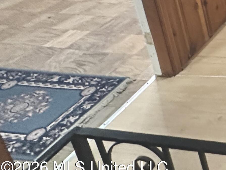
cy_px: -92
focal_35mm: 47
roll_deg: +1.9
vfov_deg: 23.8
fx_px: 307
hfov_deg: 24.5
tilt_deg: -12.8
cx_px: 379
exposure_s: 1/60
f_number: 2.2
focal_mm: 2.22
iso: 500
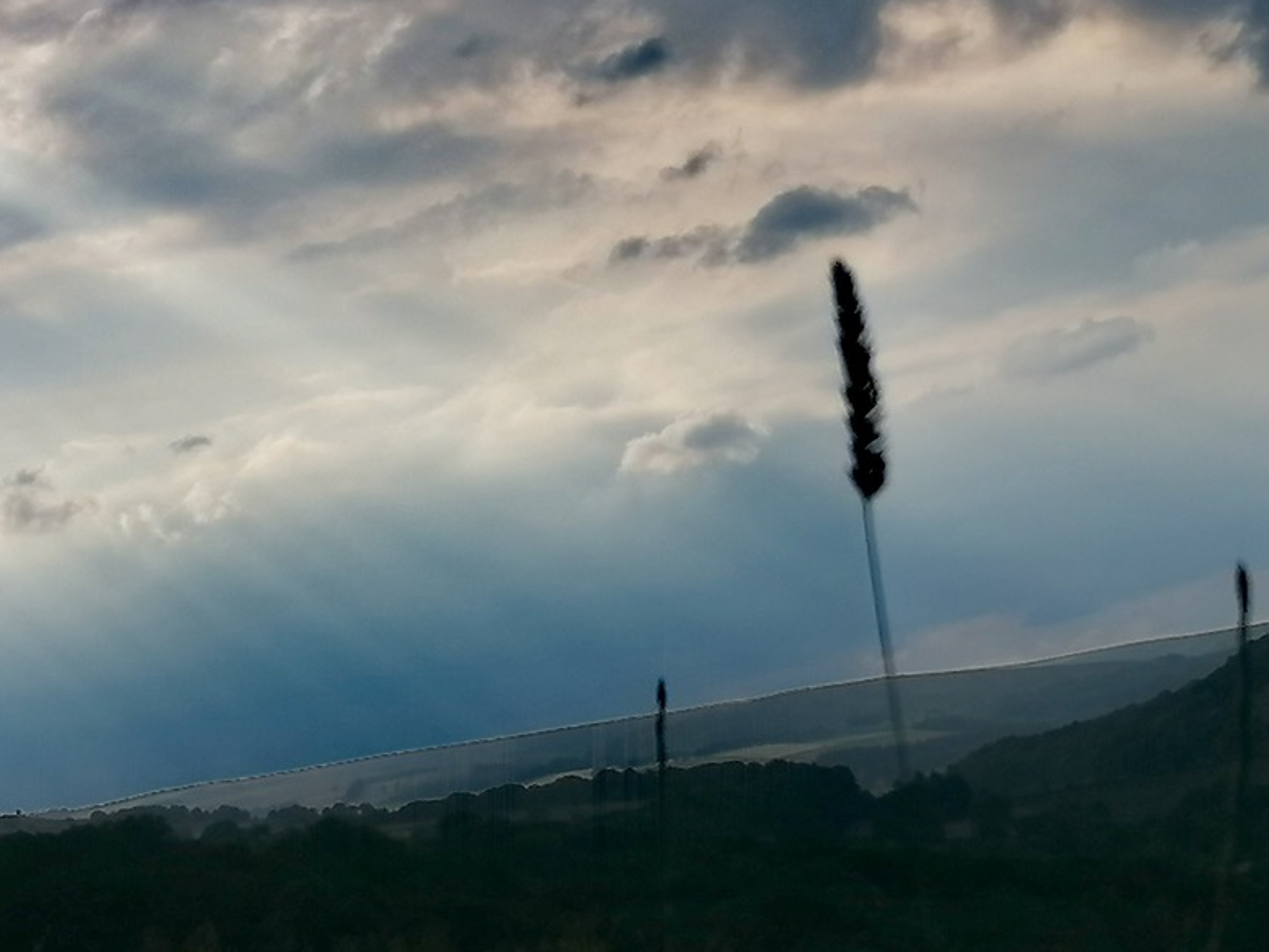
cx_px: 425
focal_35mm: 117
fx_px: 4290
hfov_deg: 16.8
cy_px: 302
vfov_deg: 12.6
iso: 50
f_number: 1.8
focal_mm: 4.75
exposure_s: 1/2169
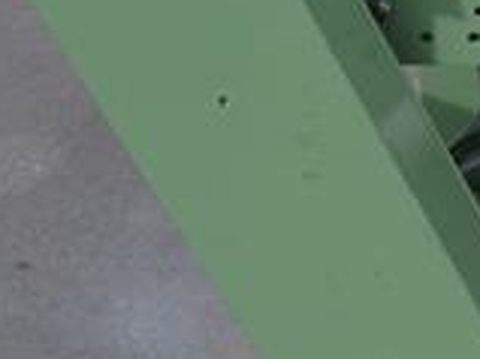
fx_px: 1787
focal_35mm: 129
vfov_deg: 11.5
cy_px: 103
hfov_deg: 14.4
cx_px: 688
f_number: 7.1
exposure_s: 1/320
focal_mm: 16
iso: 100
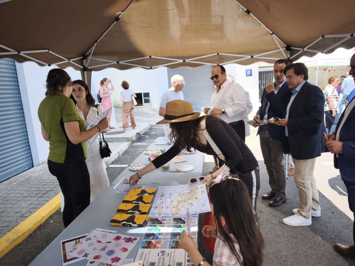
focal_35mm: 23
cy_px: 133
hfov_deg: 73.9
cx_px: 178
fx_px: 236
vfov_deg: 58.9
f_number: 1.6
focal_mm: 6.57
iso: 50
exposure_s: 1/729
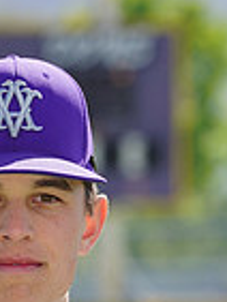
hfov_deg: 1.6
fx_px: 7980
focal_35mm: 914
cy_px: 559
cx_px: 32
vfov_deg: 2.2
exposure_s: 1/250
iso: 100
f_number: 8
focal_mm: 232
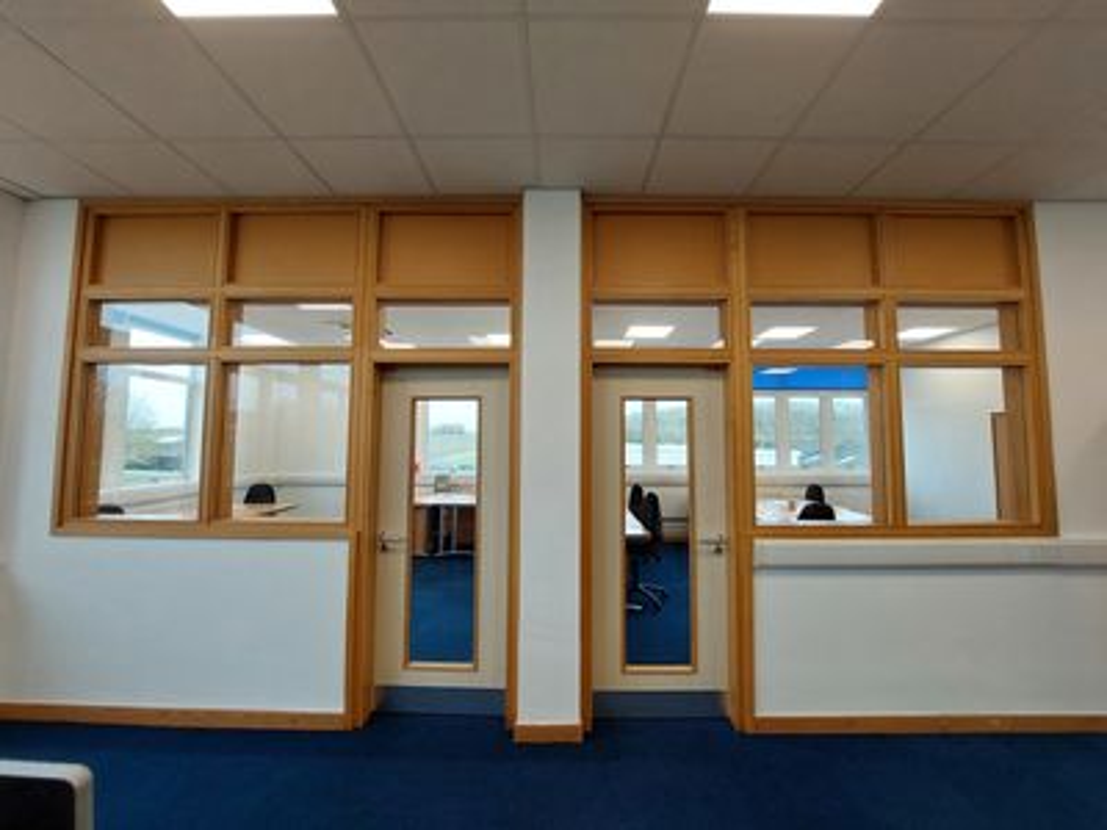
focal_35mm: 13
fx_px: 416
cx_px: 554
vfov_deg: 89.9
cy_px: 415
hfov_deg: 106.2
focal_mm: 1.74
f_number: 2.2
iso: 64
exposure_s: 1/60
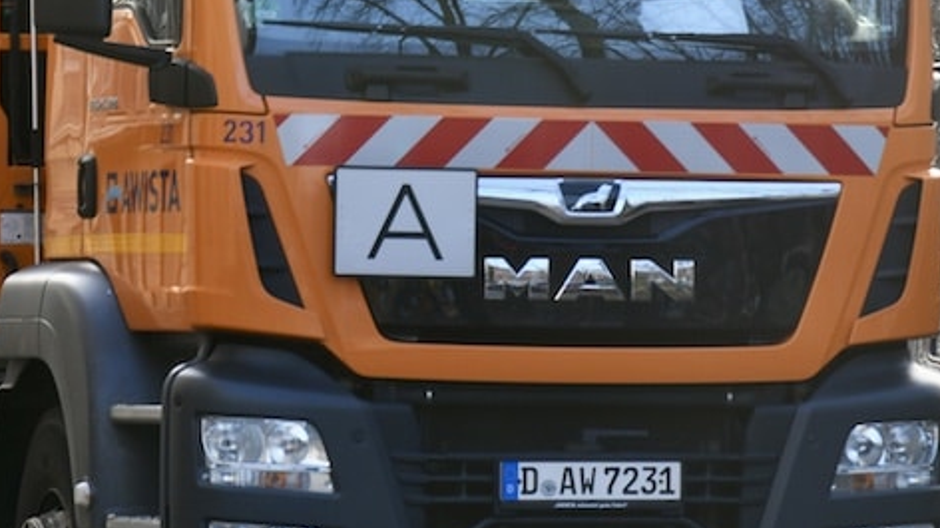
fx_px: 6801
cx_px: 309
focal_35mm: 273
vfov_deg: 4.4
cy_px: 85
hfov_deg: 7.9
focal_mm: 120
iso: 250
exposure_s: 1/160
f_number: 6.3
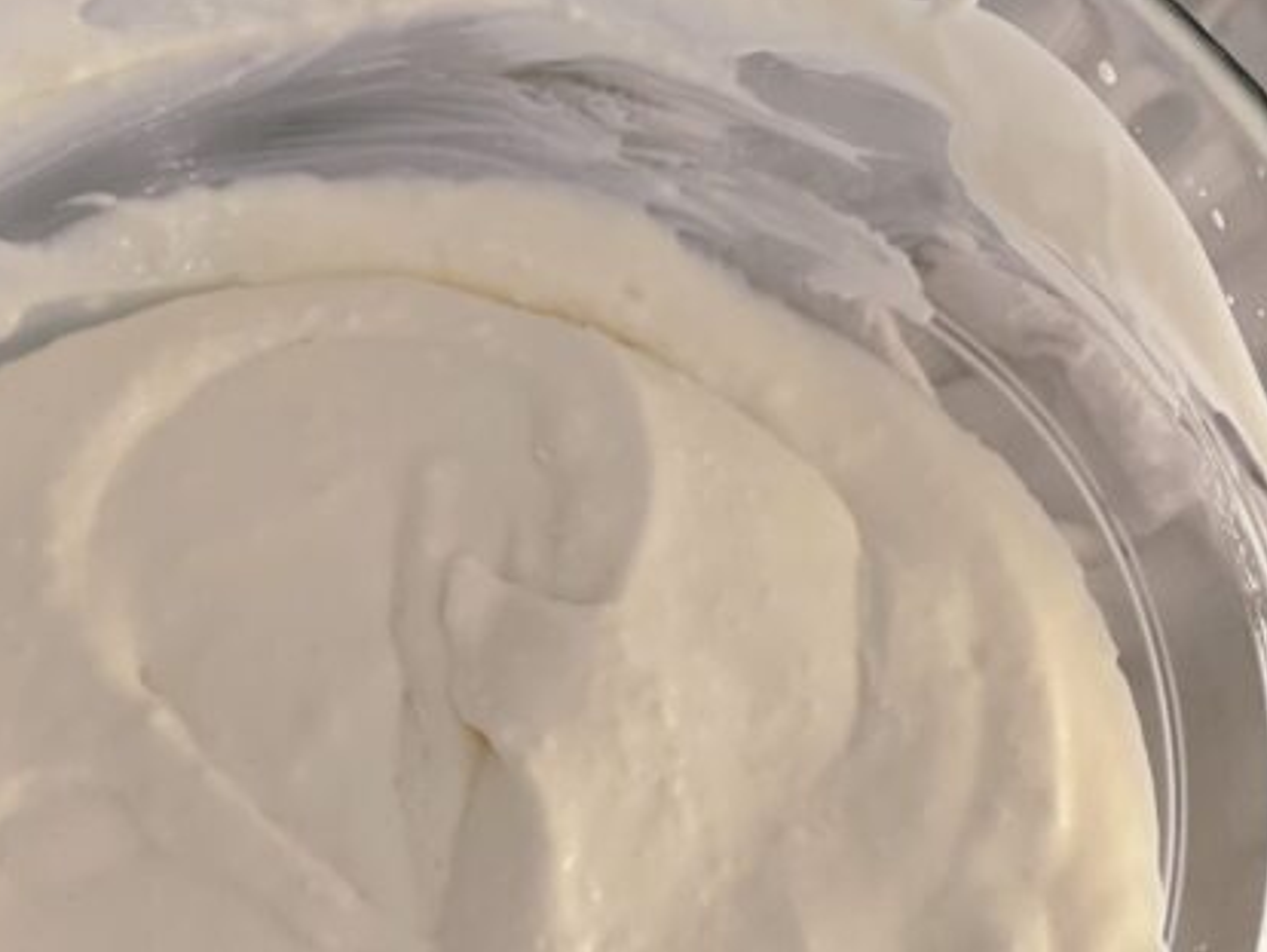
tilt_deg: -67.0
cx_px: 383
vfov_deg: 12.7
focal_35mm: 116
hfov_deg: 16.9
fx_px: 4248
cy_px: 837
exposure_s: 1/121
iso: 64
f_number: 2.2
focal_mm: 7.5
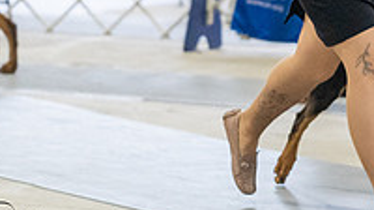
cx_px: 469
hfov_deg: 7.6
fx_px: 2804
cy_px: -93
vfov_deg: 4.3
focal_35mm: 283
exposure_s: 1/320
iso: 6400
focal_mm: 93
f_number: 3.5
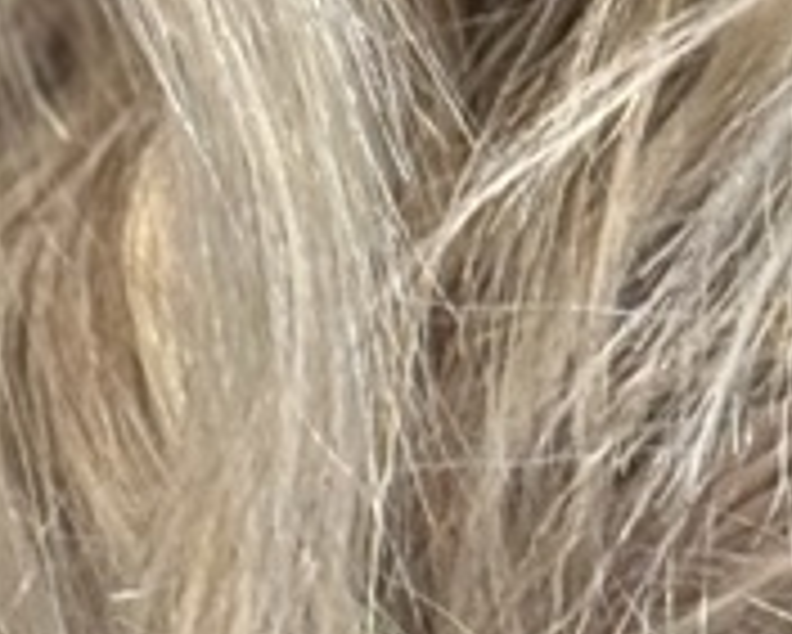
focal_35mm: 372
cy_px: -463
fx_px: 8725
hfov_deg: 5.2
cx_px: 1084
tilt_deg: -0.3
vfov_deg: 4.1
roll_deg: -0.7
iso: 80
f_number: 1.78
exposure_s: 1/120
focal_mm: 6.76
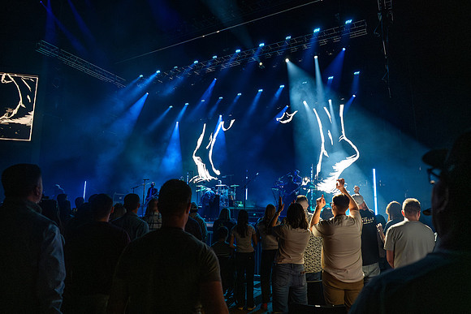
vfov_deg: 53.2
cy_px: 157
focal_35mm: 24
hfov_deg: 73.7
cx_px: 236
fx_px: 314
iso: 5000
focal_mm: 24
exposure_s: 1/800
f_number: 3.2
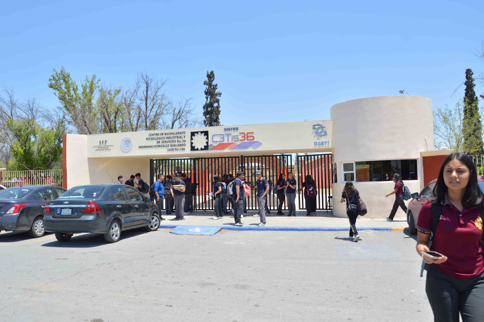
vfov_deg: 25.7
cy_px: 161
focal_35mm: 52
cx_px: 242
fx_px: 705
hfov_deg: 37.9
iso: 100
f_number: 9
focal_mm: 35
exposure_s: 1/320
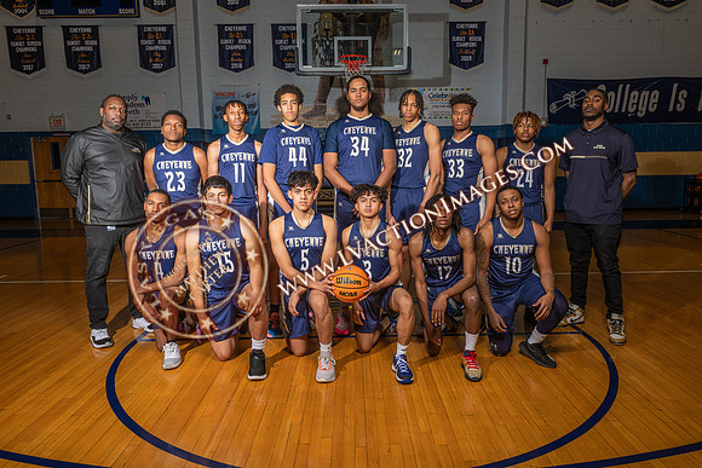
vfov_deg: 51.1
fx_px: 490
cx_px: 354
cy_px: 232
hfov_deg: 71.3
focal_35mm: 25
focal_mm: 24
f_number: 7.1
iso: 125
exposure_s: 1/125
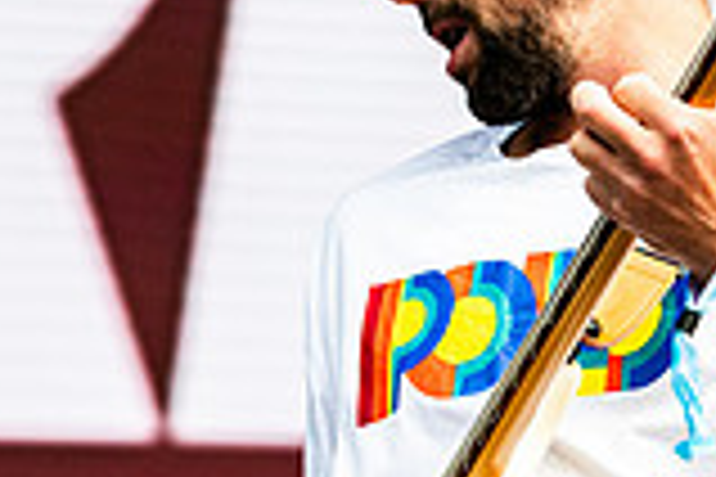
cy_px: 380
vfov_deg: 2.9
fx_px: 9407
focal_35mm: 473
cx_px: 513
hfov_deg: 4.4
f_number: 4.5
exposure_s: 1/8000
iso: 400
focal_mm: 130
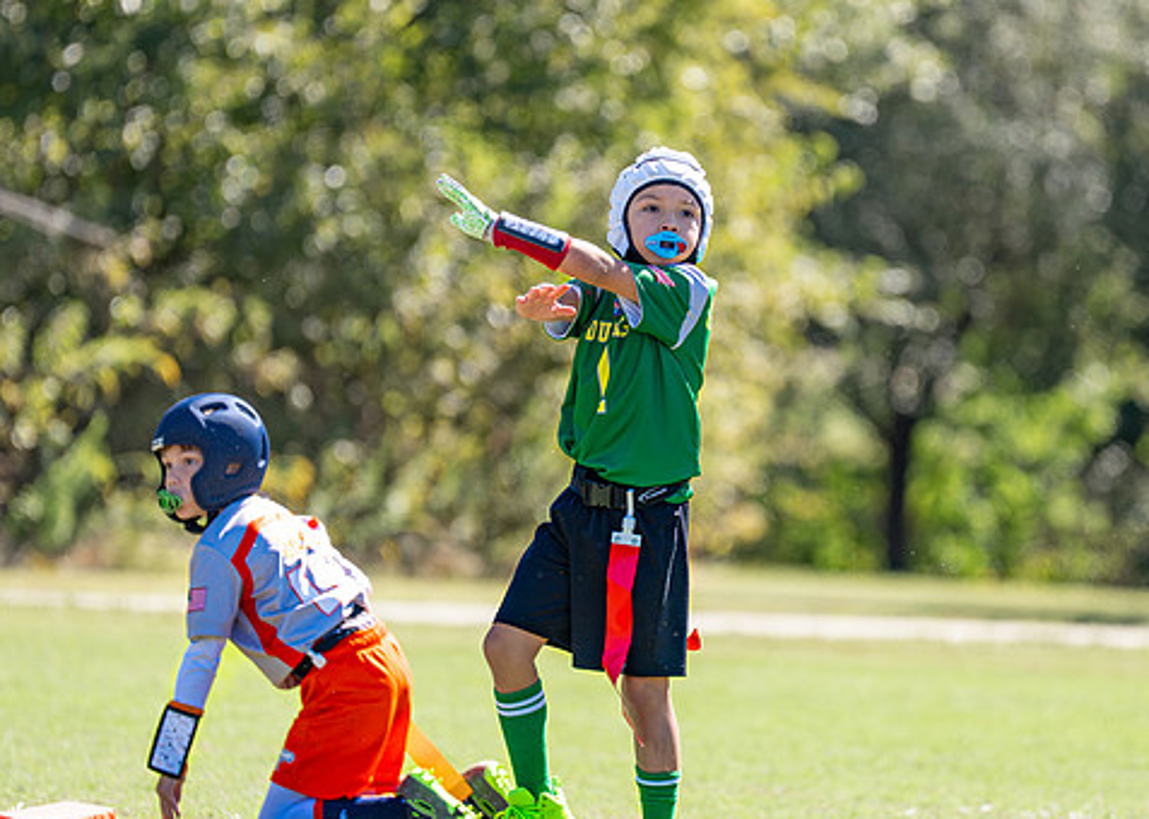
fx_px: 12424
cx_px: 687
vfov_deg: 3.8
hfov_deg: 5.3
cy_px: 421
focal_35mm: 381
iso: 200
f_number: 2.8
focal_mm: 200
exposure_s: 1/2000
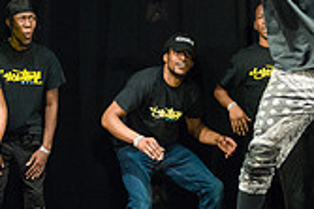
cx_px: 156
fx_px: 1229
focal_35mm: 141
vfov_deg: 9.6
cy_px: -12
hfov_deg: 14.6
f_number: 2.8
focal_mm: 38
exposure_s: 1/1000
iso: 4000
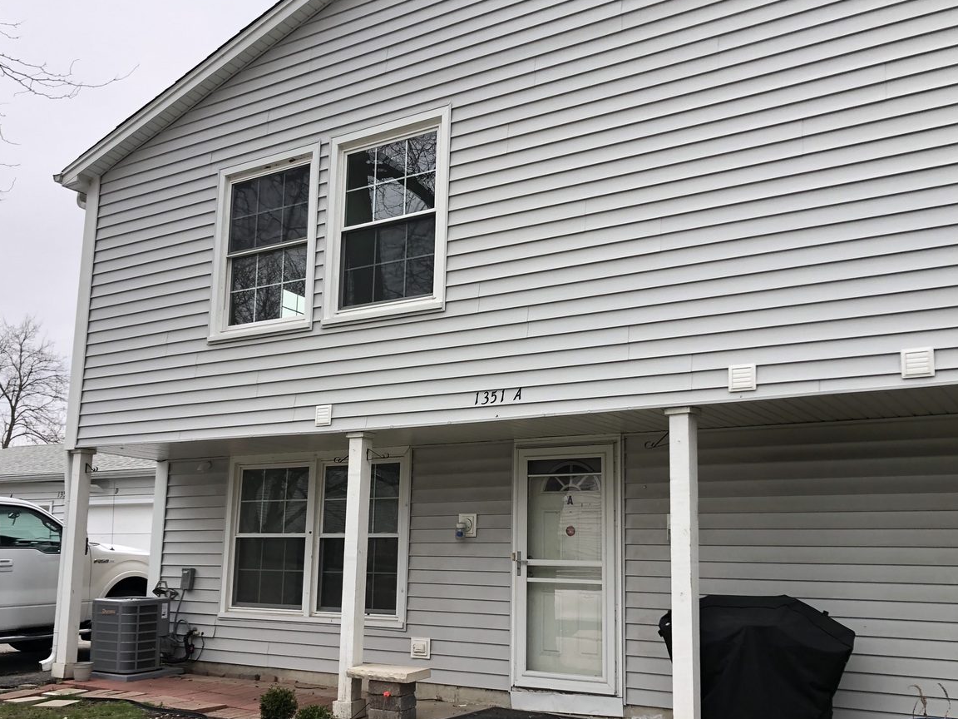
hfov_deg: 52.6
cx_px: 461
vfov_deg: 40.6
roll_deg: -0.4
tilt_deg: +9.4
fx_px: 969
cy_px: 414
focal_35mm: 35
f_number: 1.8
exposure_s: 1/410
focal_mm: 4
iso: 20
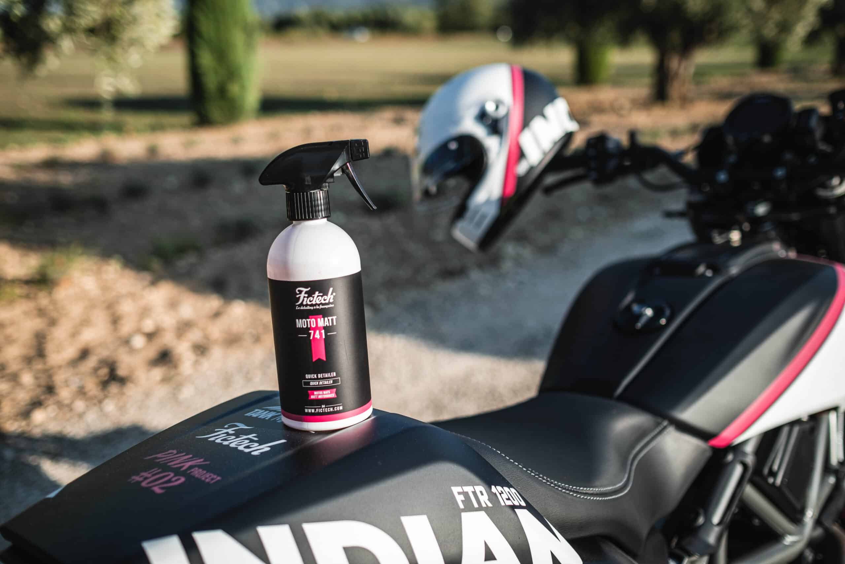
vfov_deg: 37.9
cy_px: 282
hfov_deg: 54.4
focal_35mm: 35
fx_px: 822
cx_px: 422
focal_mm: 23
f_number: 2
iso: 160
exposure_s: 1/900
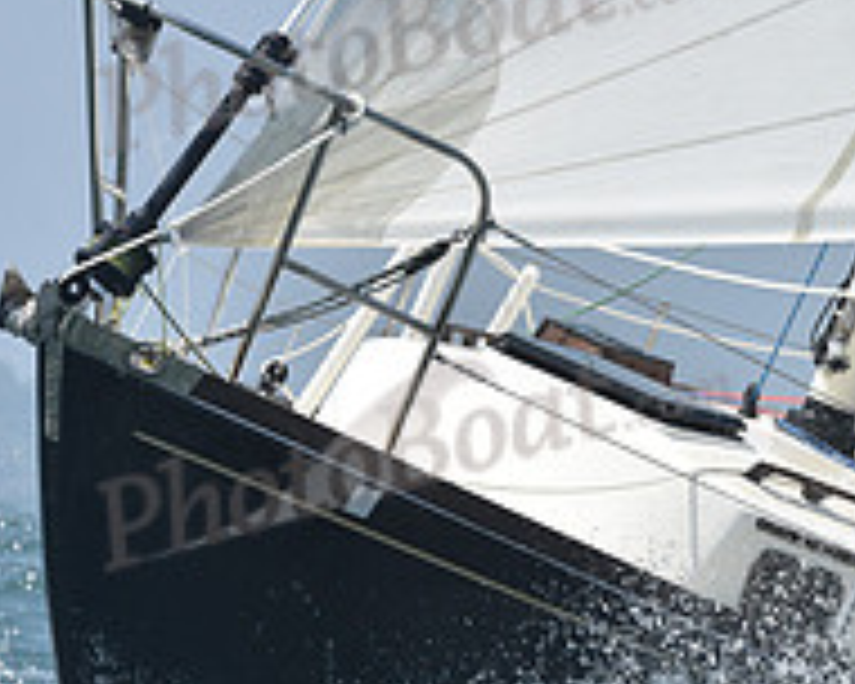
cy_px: 623
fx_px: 13032
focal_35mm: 515
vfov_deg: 3.0
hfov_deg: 3.8
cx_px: 968
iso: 320
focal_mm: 180
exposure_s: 1/1000
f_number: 9
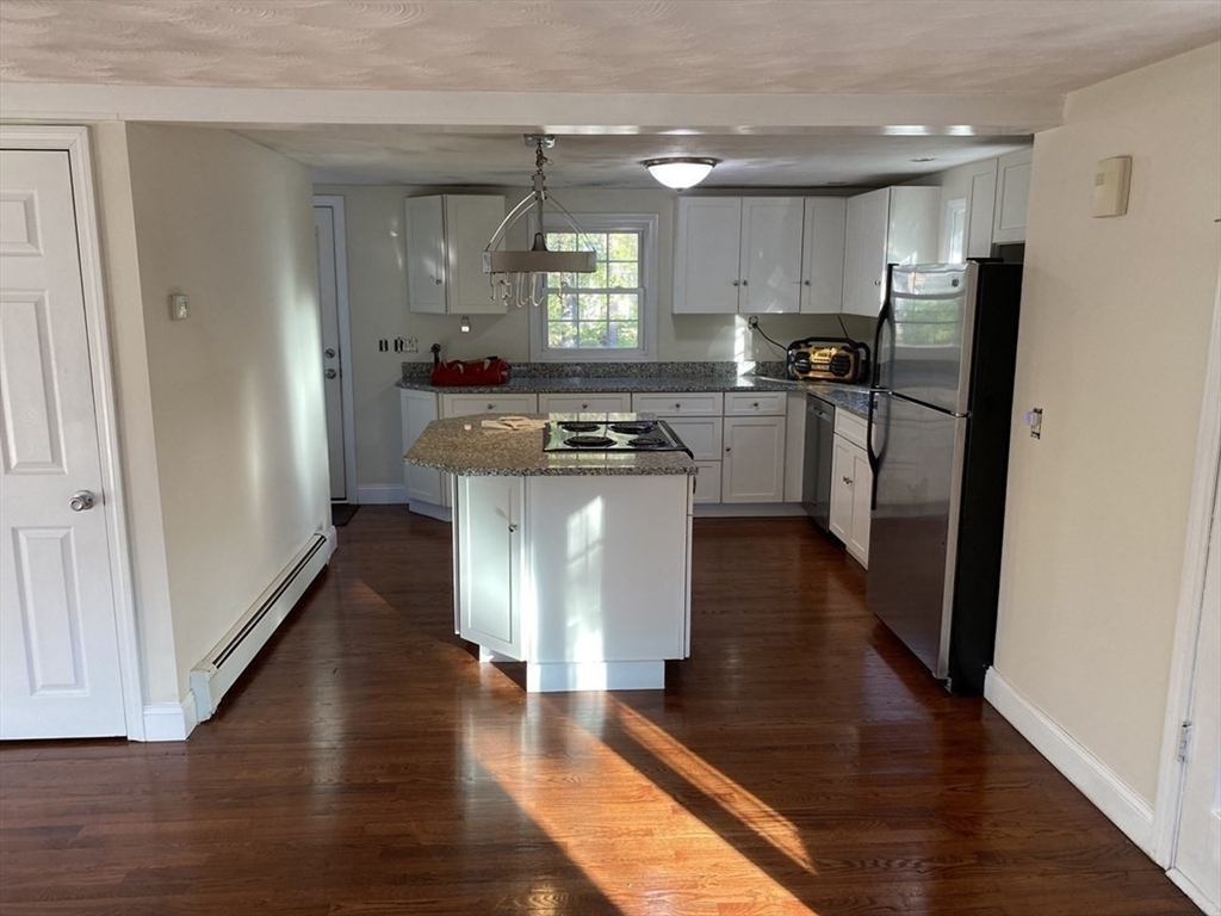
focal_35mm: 26
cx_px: 610
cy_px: 458
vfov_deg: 53.1
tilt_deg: -10.4
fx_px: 917
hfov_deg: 67.3
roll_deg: -0.2
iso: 100
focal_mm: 4.25
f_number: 1.8
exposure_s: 1/120
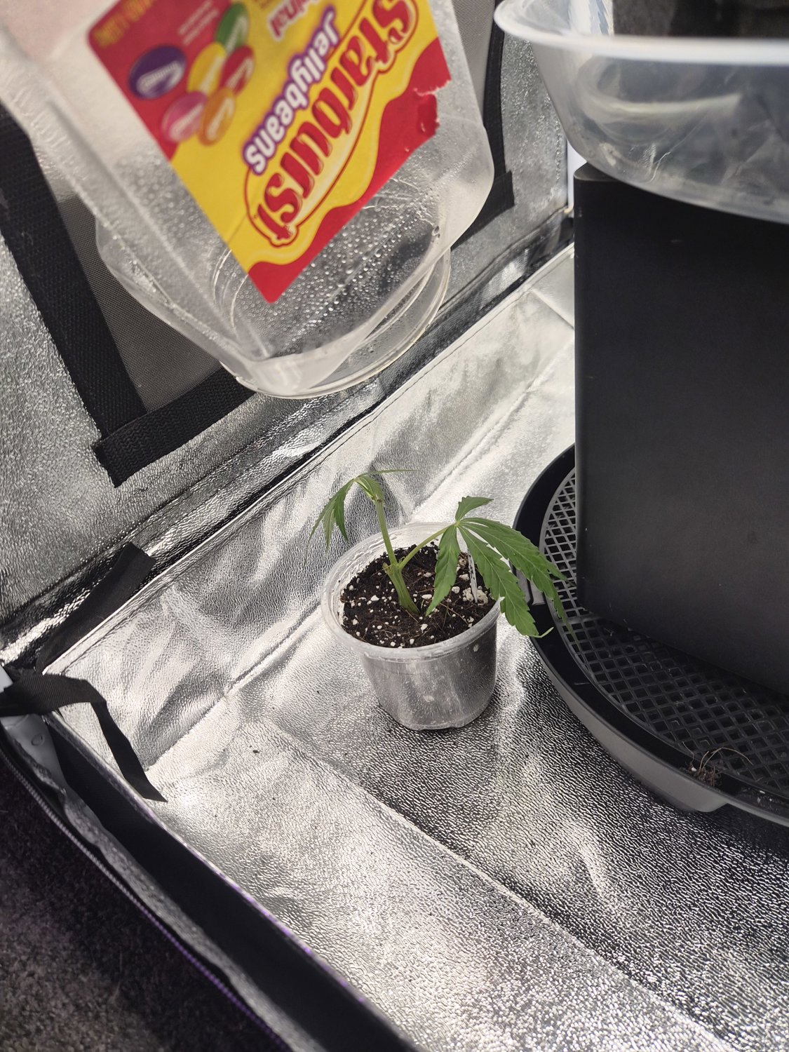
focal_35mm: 23
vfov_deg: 73.9
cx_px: 394
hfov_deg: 58.9
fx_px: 699
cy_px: 526
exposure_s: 1/602
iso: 80
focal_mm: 5.4
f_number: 1.8
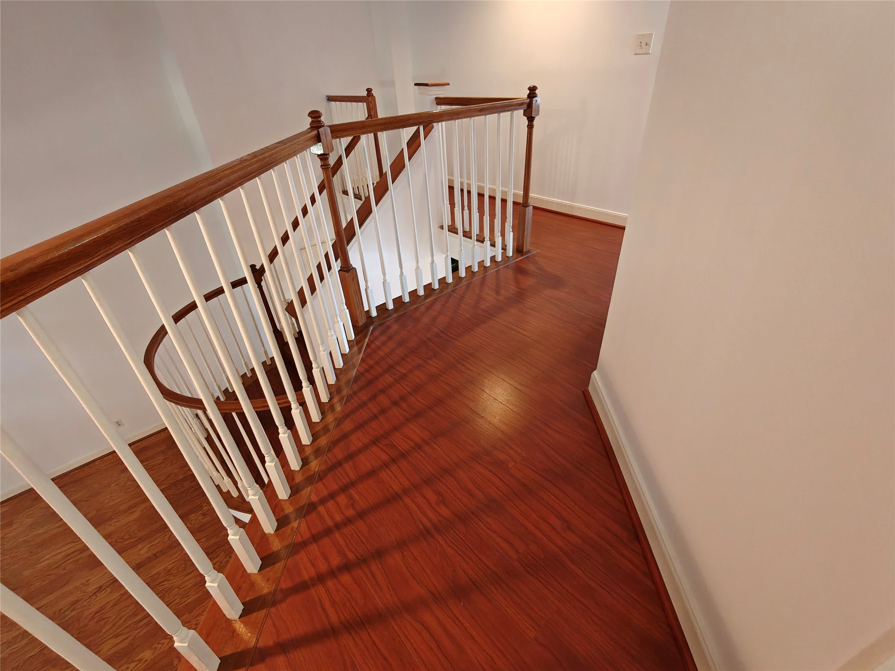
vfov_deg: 81.7
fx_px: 388
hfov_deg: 98.2
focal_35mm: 15
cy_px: 336
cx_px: 448
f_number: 2
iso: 1600
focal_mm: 2.3
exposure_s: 1/120
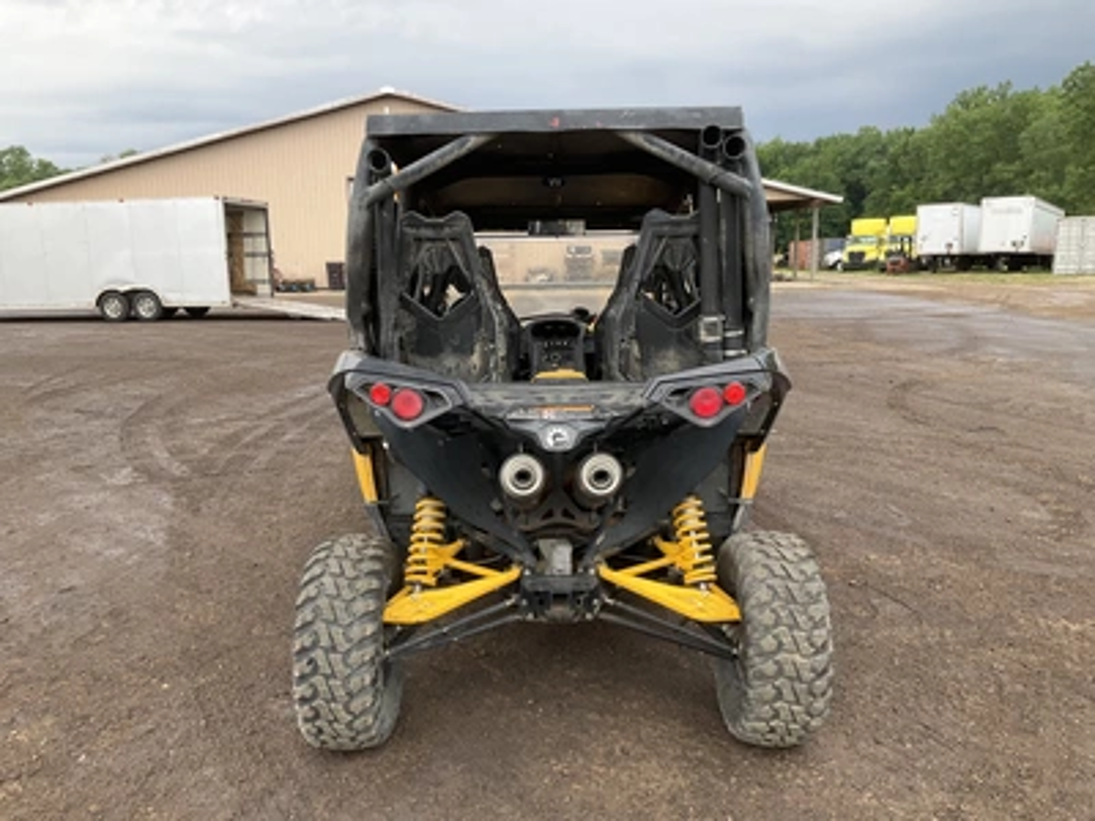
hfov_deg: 61.7
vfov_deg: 48.2
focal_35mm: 29
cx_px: 548
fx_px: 917
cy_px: 410
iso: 25
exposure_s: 1/461
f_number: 1.8
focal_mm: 3
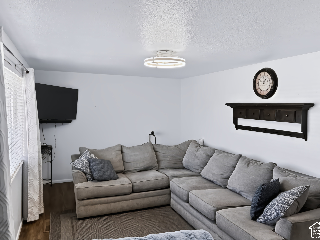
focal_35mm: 27
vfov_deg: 51.3
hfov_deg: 65.3
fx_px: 250
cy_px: 117
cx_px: 164
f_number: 1.5
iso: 80
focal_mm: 5.7
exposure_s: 1/120
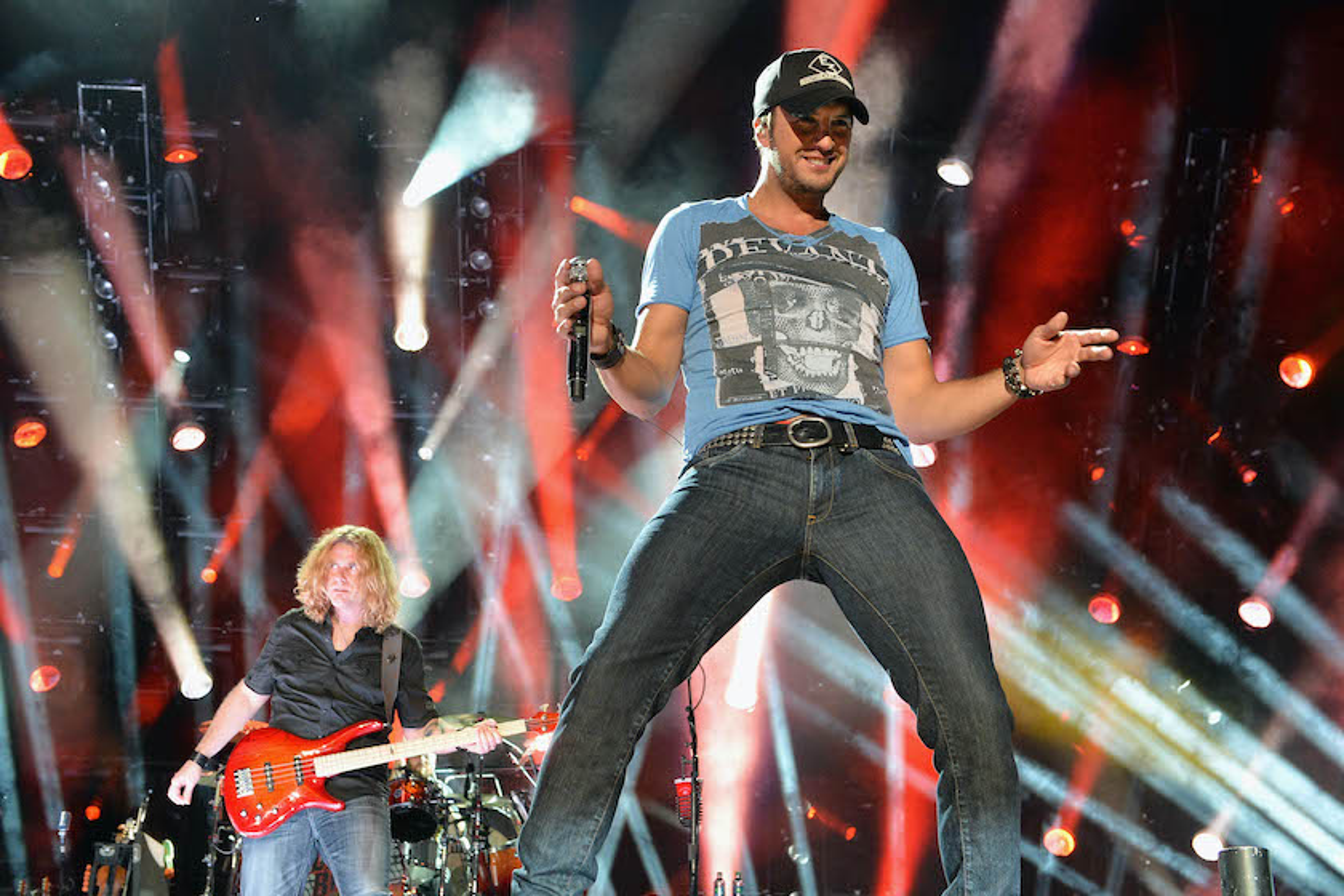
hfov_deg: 44.5
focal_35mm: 44
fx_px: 1643
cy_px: 448
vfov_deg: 30.5
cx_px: 672
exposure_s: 1/160
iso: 3200
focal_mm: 44
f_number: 5.6
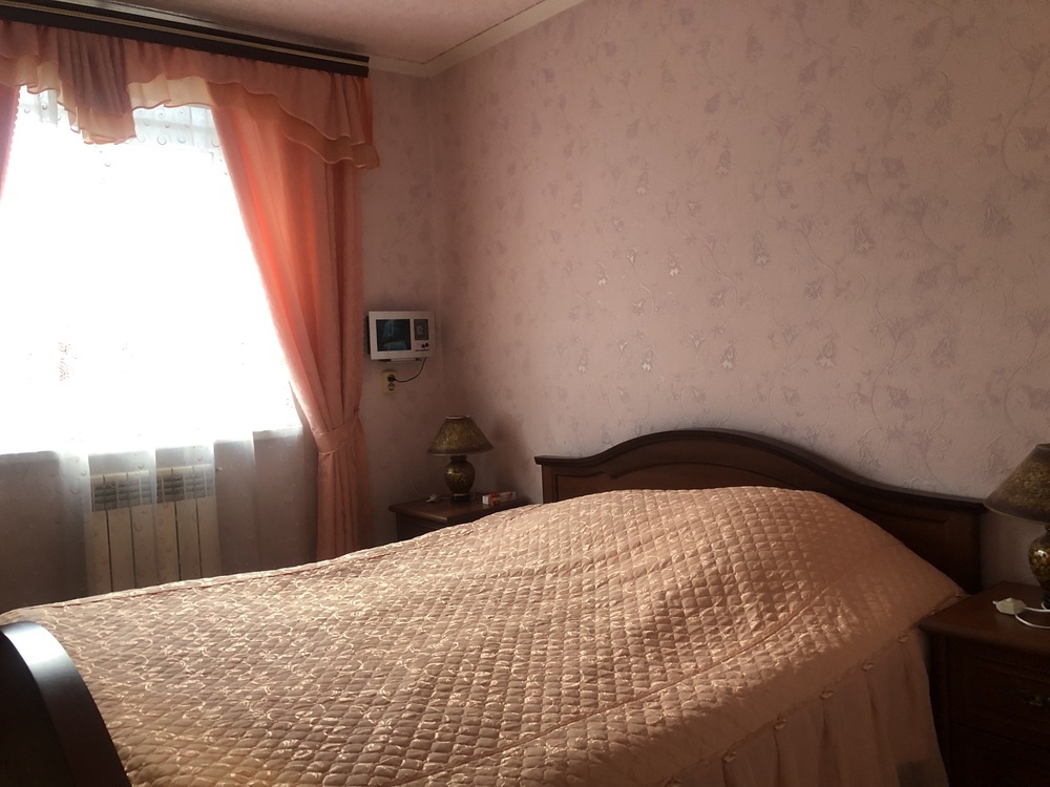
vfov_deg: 49.7
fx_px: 849
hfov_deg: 63.4
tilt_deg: -2.3
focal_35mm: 28
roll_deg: +3.2
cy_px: 394
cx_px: 525
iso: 64
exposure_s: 1/17
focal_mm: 3.99
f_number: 1.8
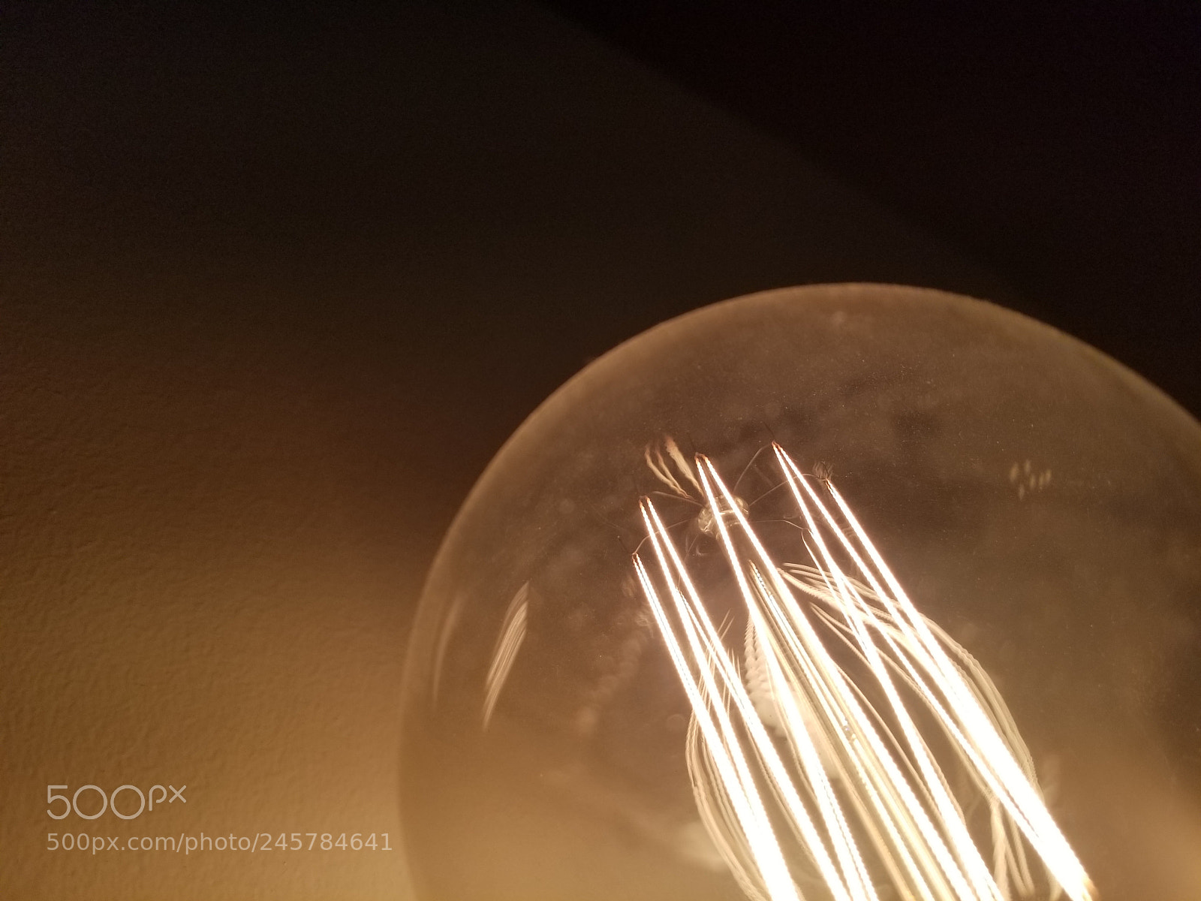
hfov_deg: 67.3
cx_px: 600
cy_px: 450
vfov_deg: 53.1
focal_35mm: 26
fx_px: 902
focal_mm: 4.25
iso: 50
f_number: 1.7
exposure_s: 1/498
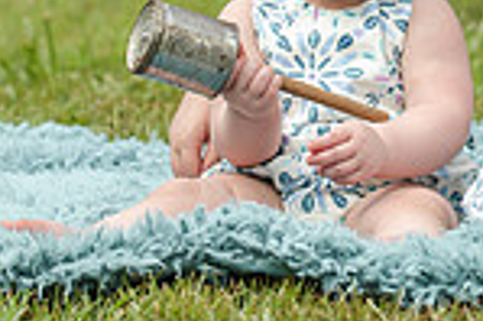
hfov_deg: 4.5
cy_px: -230
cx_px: 445
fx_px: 6084
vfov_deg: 3.0
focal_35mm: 454
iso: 400
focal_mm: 110
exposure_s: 1/2000
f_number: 4
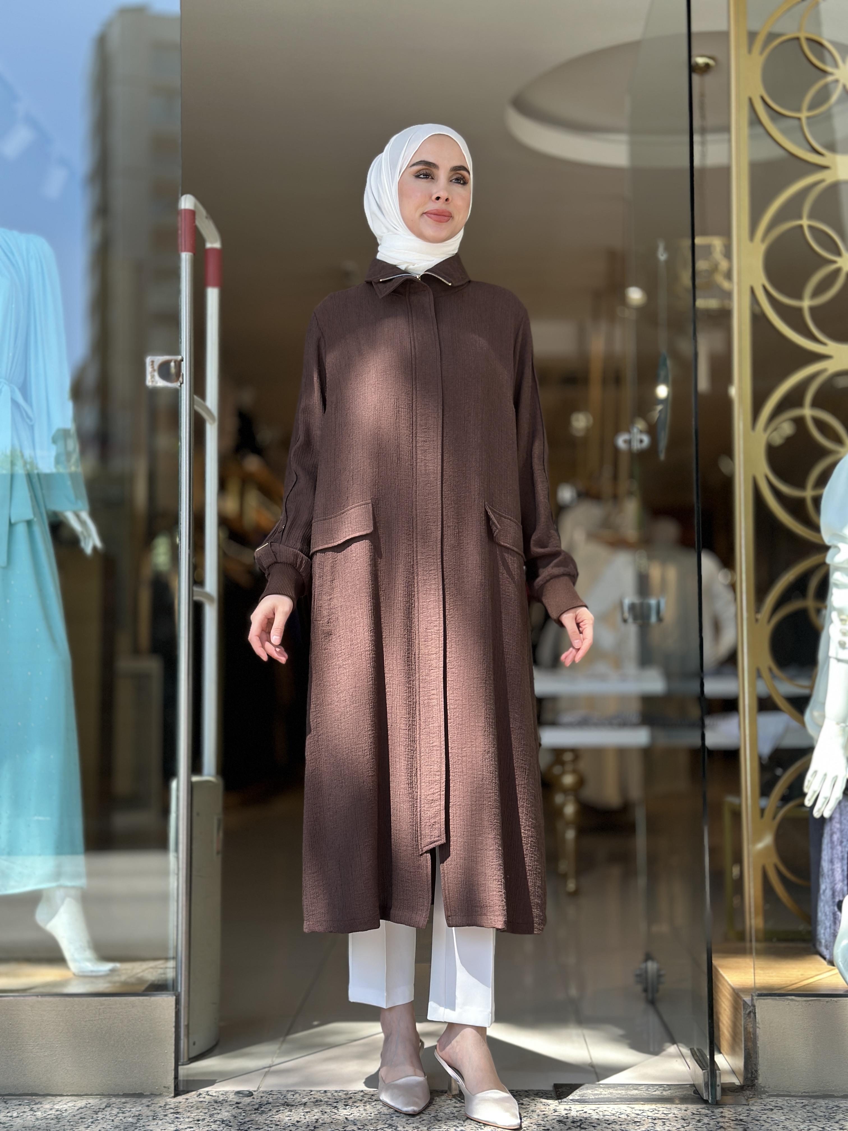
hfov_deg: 30.3
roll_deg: -0.4
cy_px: 566
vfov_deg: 39.7
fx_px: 1568
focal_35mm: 48
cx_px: 424
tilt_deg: +4.6
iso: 80
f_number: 1.78
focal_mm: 6.86
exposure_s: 1/377
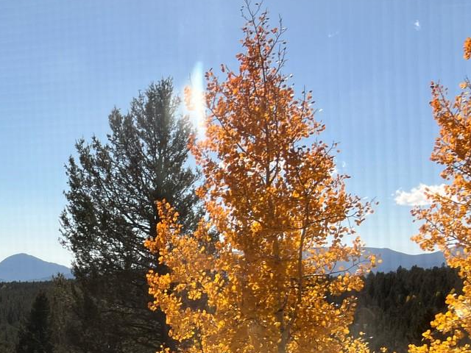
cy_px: 349
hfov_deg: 27.4
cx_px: -40
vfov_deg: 21.8
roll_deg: -1.1
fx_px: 884
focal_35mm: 65
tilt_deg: -6.0
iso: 50
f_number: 1.5
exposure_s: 1/3356
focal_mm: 5.7
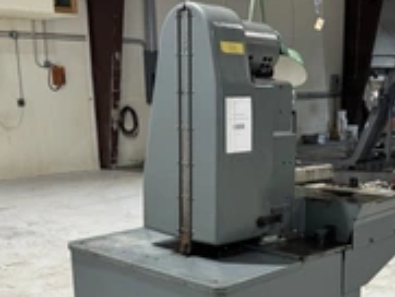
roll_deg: +1.0
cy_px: 253
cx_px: 244
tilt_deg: -16.0
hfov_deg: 36.0
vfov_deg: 26.8
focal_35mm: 53
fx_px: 605
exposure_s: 1/120
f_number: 1.78
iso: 125
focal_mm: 6.76
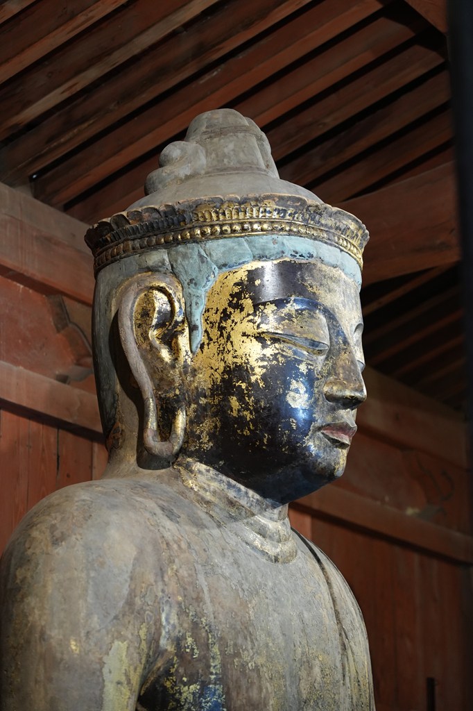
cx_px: 236
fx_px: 2071
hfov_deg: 13.0
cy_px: 356
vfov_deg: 19.5
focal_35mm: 105
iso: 3200
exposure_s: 1/20
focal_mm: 105
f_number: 4.5
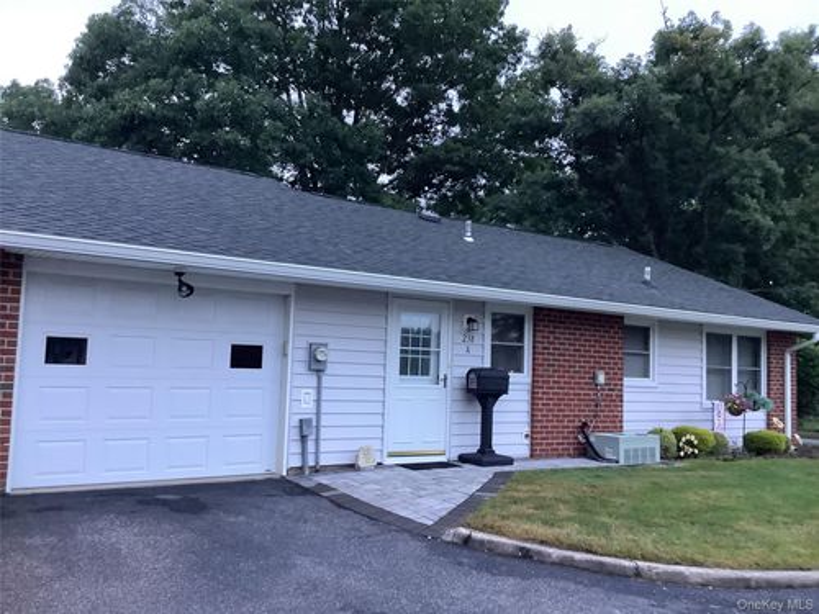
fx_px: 733
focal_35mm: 31
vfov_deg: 45.4
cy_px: 307
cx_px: 410
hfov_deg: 58.4
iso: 320
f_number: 2.4
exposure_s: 1/40
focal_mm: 3.3
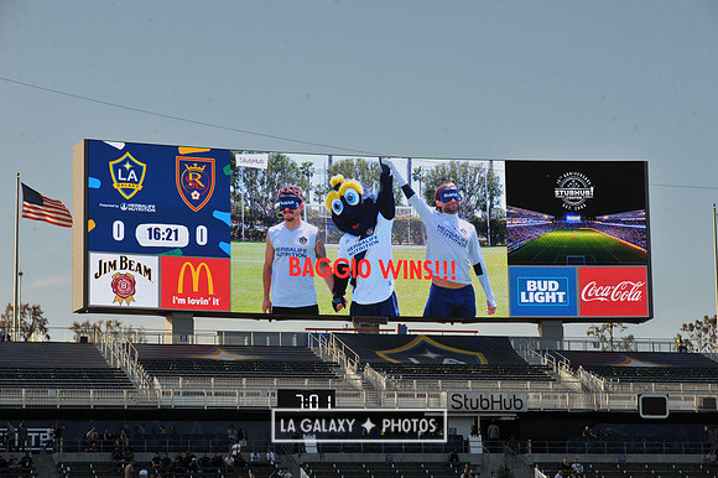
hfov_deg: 18.6
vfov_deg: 12.4
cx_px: 359
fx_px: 2193
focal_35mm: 110
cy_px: 239
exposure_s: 1/500
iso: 400
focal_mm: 110
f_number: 11
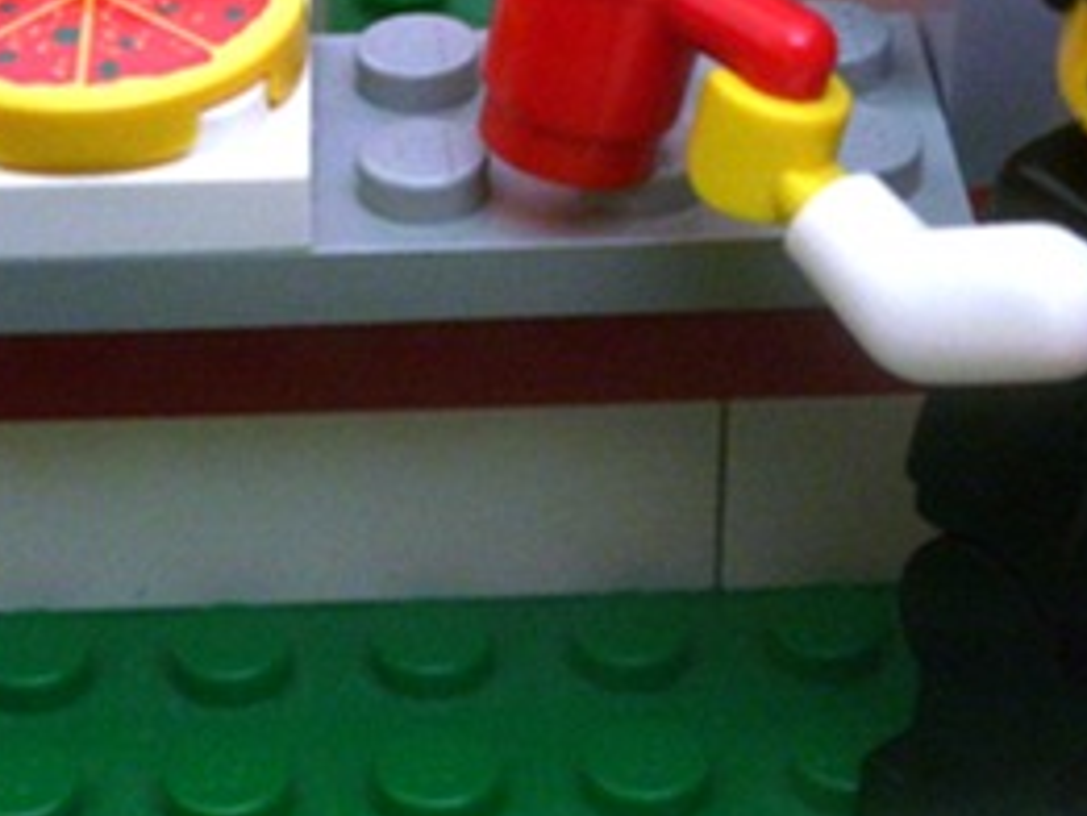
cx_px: 671
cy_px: 96
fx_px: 3236
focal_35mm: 103
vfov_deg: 14.2
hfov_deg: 19.0
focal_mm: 7
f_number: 3
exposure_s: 1/8
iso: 160
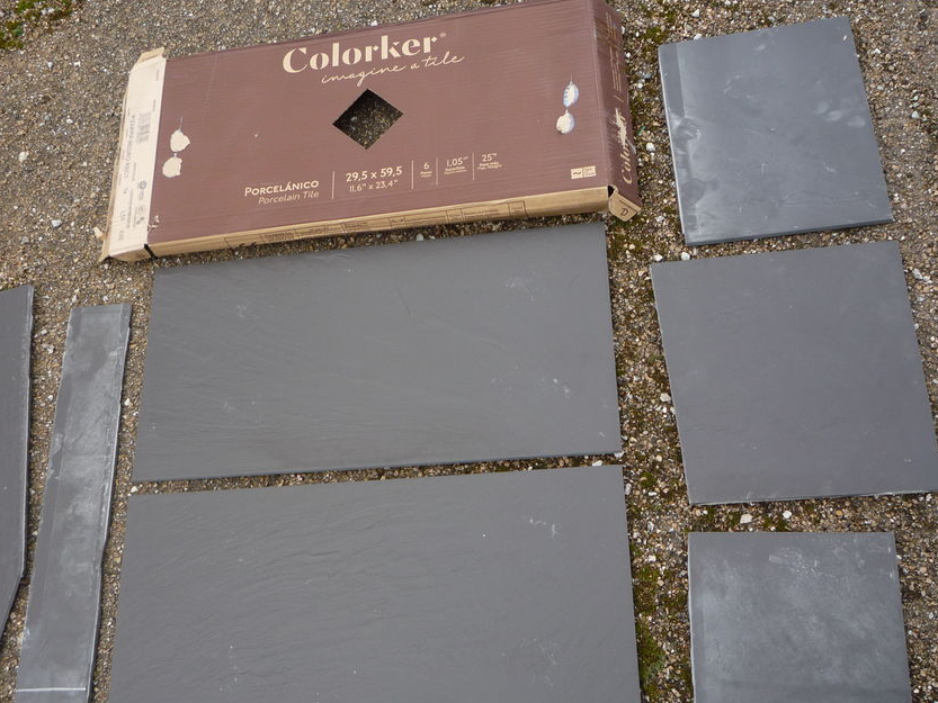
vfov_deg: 39.6
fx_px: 976
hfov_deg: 51.3
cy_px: 386
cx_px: 440
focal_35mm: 36
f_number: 4
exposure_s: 1/250
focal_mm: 5.2
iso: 100
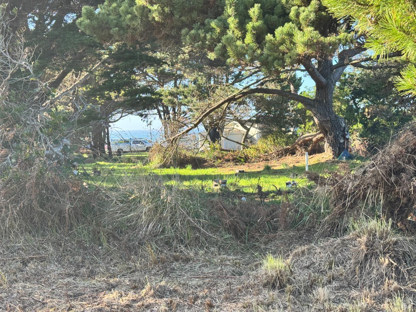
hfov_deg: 39.7
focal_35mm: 48
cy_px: 156
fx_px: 577
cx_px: 208
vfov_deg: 30.3
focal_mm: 6.76
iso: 64
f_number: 1.78
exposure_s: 1/467
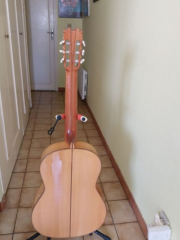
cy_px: 123
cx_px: 88
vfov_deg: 58.3
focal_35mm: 31
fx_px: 215
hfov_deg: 45.5
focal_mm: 4
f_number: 1.8
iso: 400
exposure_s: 1/50
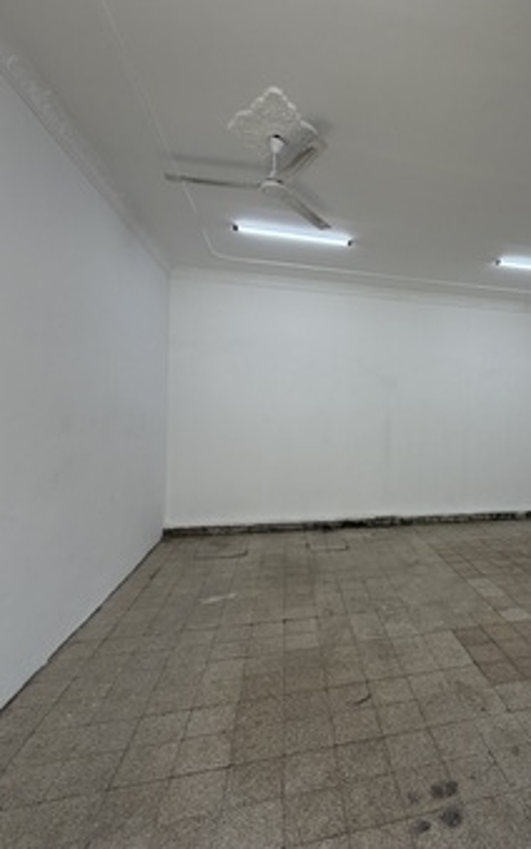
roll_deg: -0.9
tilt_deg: +0.6
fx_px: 463
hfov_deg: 55.2
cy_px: 422
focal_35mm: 20
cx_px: 430
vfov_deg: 85.1
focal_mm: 2.22
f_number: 2.2
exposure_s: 1/164
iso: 50
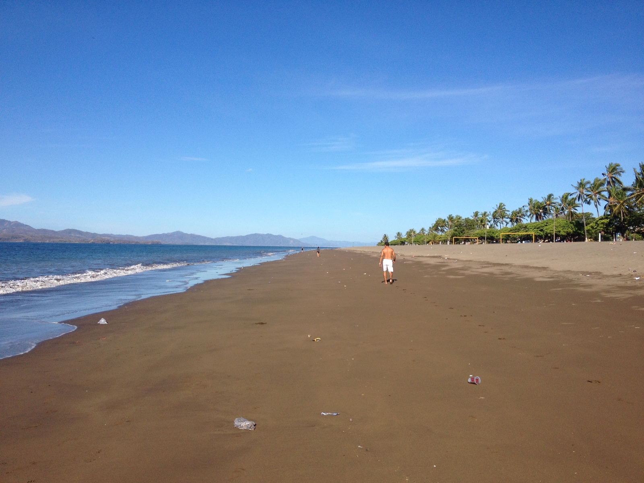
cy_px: 242
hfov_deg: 52.6
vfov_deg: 40.7
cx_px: 322
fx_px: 651
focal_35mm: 35
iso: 50
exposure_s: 1/2404
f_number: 2.4
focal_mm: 4.28
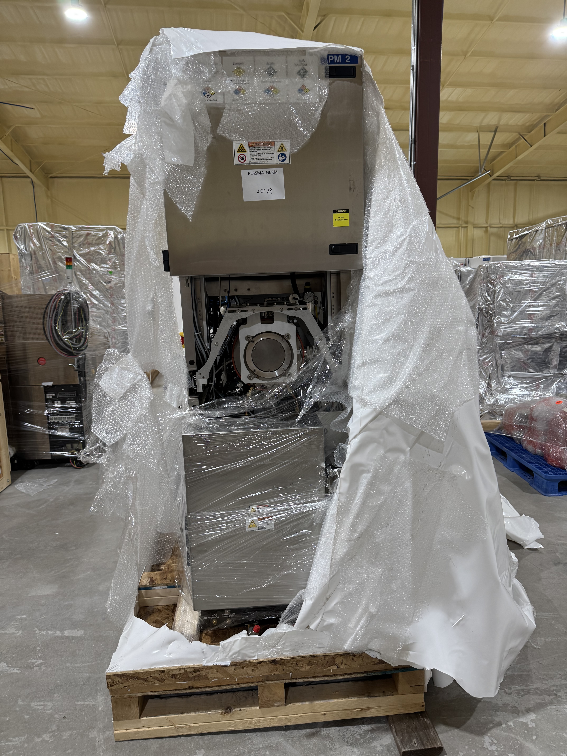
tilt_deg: -11.7
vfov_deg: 71.6
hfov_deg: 56.8
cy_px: 378
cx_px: 284
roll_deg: +1.4
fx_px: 524
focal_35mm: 24
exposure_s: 1/120
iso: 100
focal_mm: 6.76
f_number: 1.78
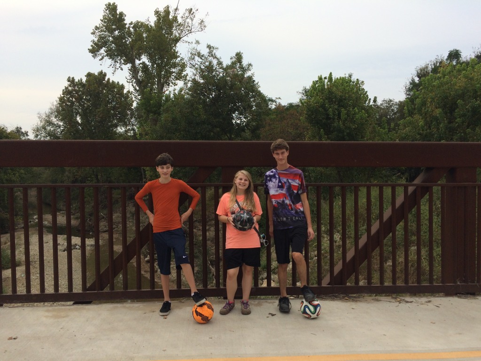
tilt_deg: -5.3
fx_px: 403
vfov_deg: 48.2
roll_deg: +0.5
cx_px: 240
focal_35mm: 29
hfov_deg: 61.7
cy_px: 180
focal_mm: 4.15
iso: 32
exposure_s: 1/1368
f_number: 2.2
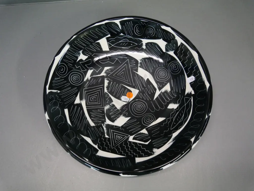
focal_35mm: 34
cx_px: 127
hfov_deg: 54.0
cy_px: 96
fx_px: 249
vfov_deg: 41.8
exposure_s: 1/200
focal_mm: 17
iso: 3200
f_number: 3.8
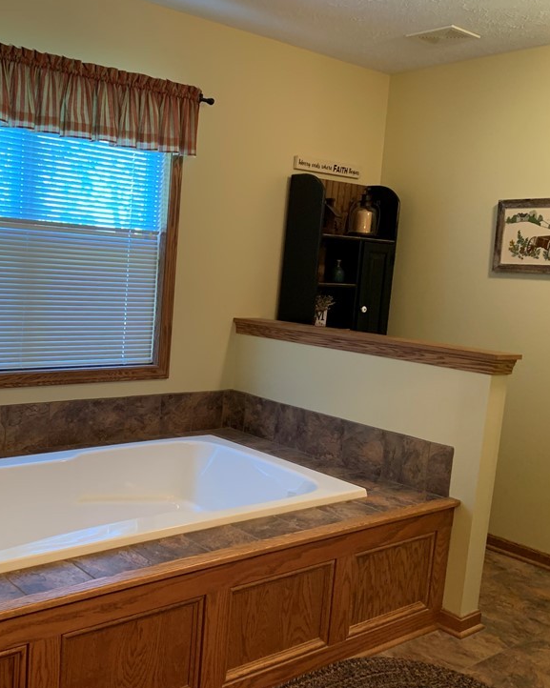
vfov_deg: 50.3
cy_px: 351
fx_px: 733
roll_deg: -3.6
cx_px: 129
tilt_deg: -7.4
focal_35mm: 36
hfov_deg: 39.8
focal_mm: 4.25
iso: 200
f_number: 1.8
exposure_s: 1/60
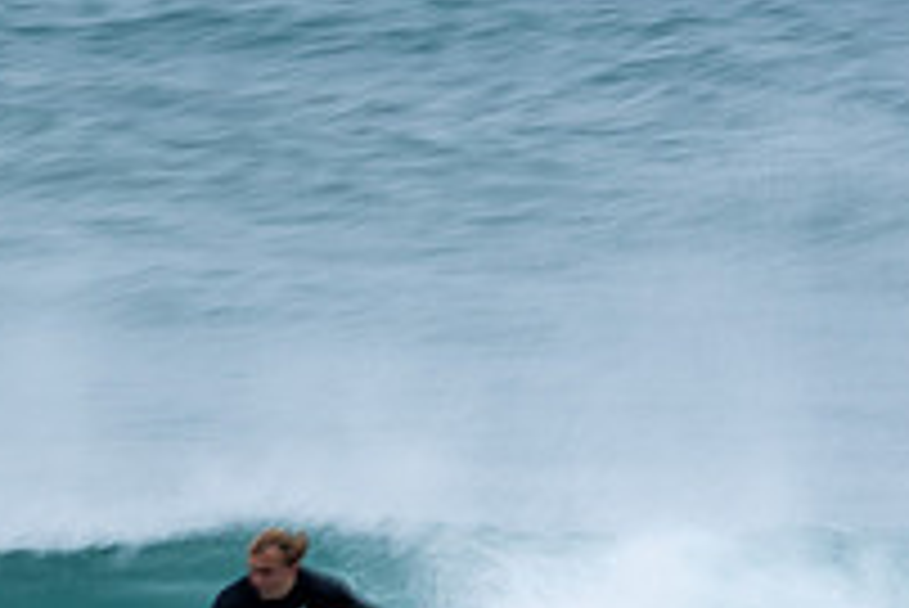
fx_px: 54350
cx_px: 338
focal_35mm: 2151
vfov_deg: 0.6
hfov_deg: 1.0
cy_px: 745
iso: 100
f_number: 22
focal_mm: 500
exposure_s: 1/20
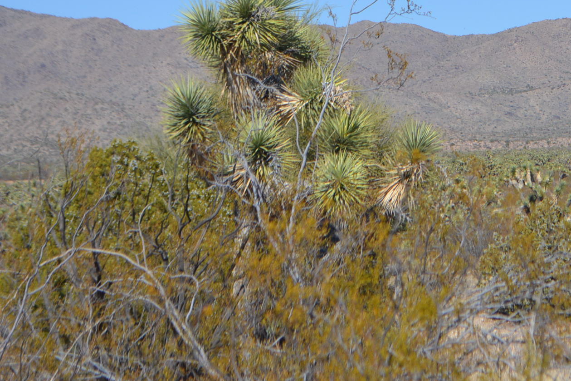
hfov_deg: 10.4
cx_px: 591
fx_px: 3111
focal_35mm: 196
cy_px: 41
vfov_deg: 7.0
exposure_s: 1/2000
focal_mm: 55
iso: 400
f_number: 7.1
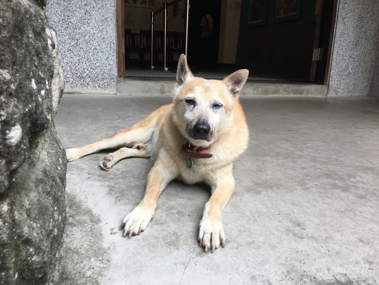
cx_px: 190
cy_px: 142
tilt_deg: -13.9
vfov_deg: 48.2
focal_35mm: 29
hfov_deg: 61.7
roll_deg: -1.4
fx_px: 318
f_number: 2.2
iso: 32
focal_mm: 4.15
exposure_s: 1/120
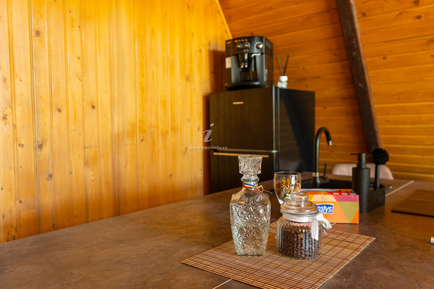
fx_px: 350
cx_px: 217
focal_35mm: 29
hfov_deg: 63.7
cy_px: 144
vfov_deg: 45.0
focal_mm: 29
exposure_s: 1/30
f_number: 3.5
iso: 3200
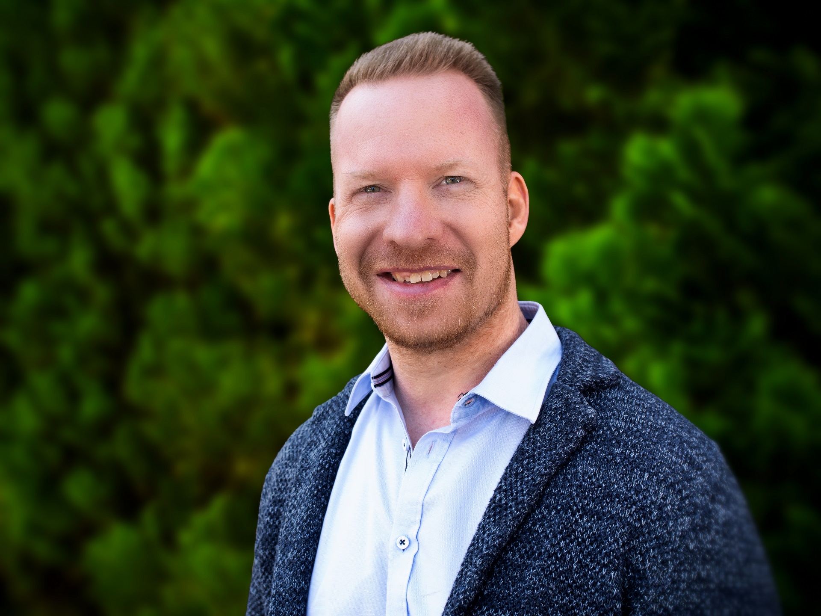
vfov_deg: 32.9
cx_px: 410
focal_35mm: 44
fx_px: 1044
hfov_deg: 42.9
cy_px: 308
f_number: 2.5
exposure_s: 1/160
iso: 200
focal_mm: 22
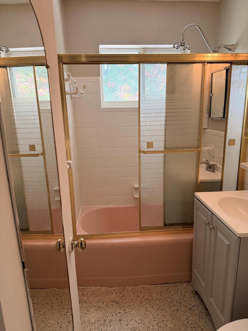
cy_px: 166
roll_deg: +1.2
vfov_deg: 71.6
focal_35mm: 24
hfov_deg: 56.8
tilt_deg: -14.4
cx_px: 124
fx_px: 229
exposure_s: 1/120
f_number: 1.78
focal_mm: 6.76
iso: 400
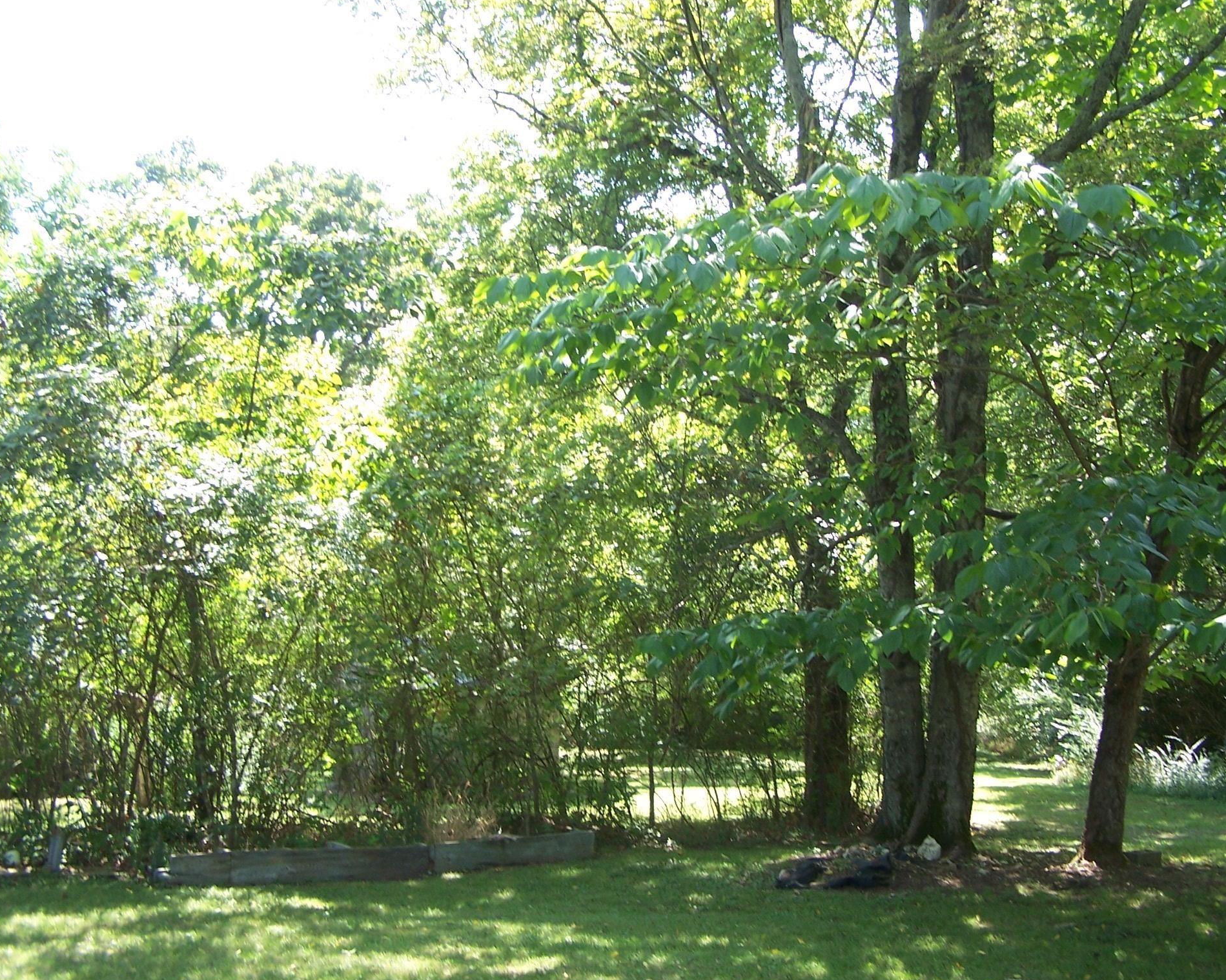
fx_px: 1451
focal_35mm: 40
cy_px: 492
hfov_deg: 45.8
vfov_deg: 37.3
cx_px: 658
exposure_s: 1/90
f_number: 2.8
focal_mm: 6.3
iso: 80
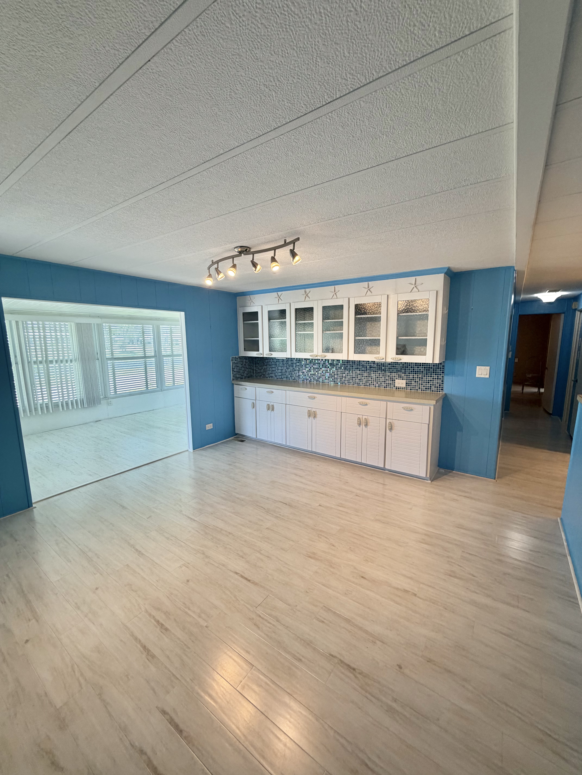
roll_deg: +0.7
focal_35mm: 14
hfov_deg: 85.7
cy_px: 388
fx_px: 314
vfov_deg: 102.1
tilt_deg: -7.9
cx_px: 291
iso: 125
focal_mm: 2.22
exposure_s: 1/120
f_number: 2.2
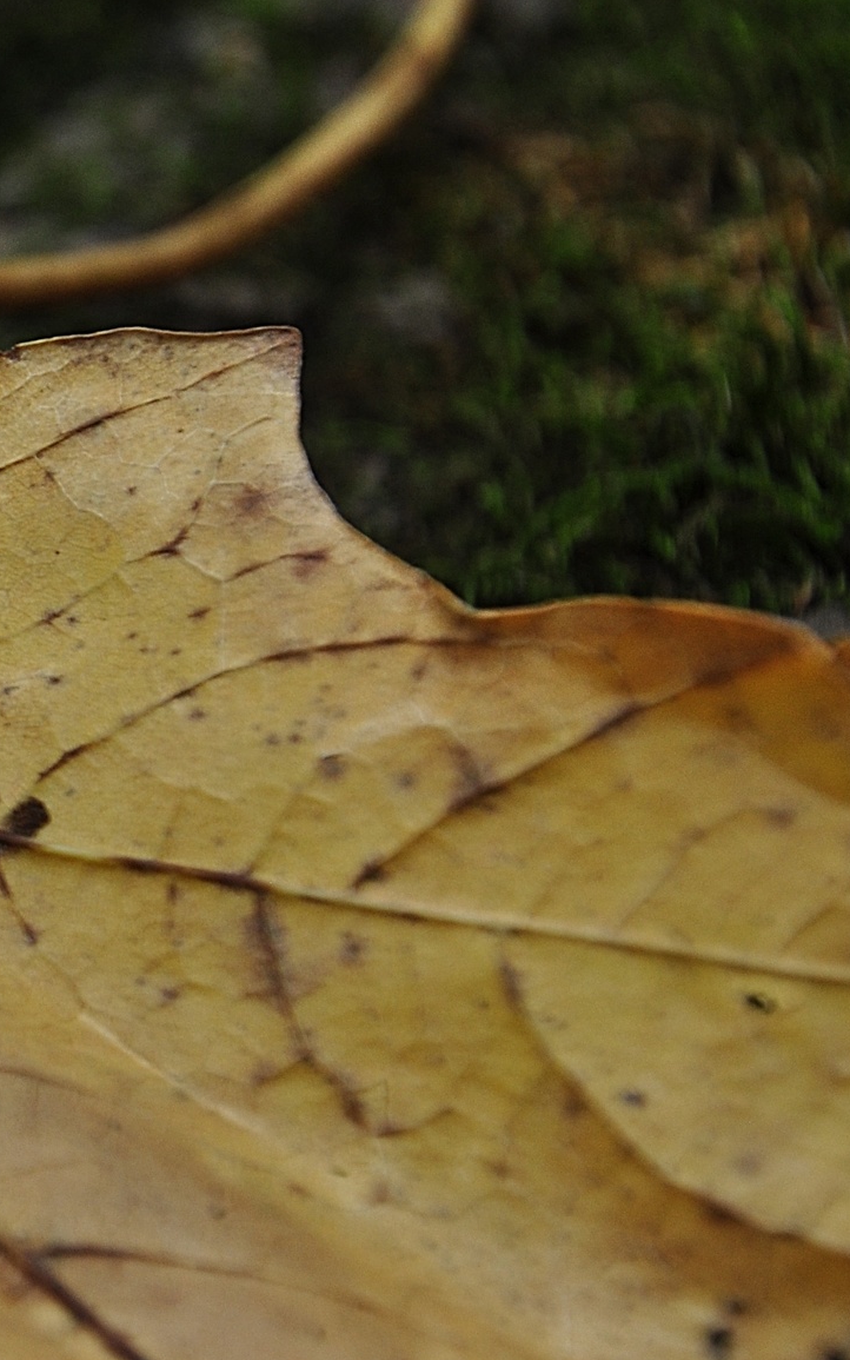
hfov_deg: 4.3
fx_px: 11266
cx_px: -595
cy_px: 577
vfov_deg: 6.9
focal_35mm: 304
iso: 200
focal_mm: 92
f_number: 9
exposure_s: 1/100
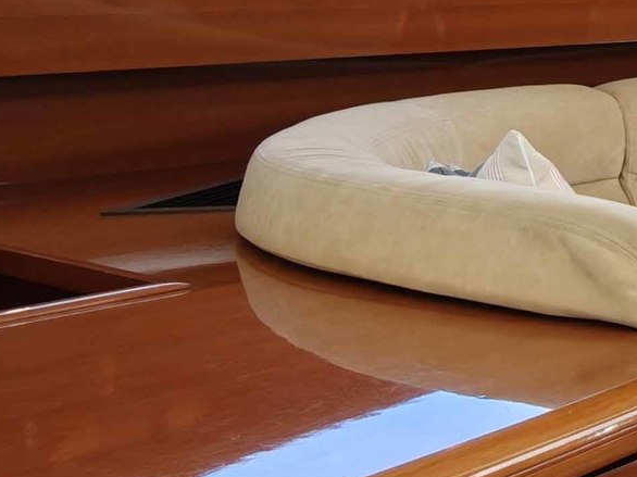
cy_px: -27
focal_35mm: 64
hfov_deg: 19.9
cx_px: 1206
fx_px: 1177
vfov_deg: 21.9
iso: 160
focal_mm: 2.3
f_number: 2
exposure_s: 1/158
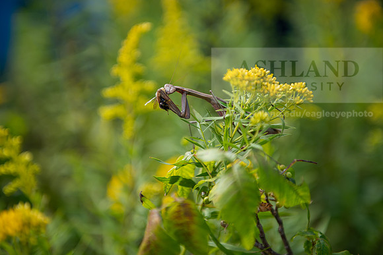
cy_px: 128
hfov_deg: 28.8
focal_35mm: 70
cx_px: 192
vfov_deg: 19.5
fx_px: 745
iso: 80
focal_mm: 70
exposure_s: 1/400
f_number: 3.2
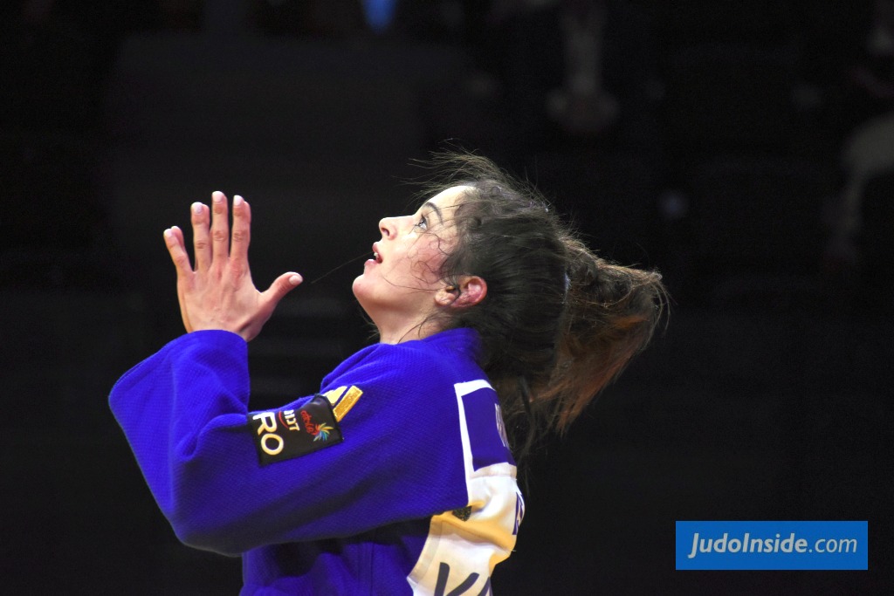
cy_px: 298
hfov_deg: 6.2
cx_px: 447
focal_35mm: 330
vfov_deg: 4.2
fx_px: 8196
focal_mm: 220
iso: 3200
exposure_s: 1/500
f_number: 6.3
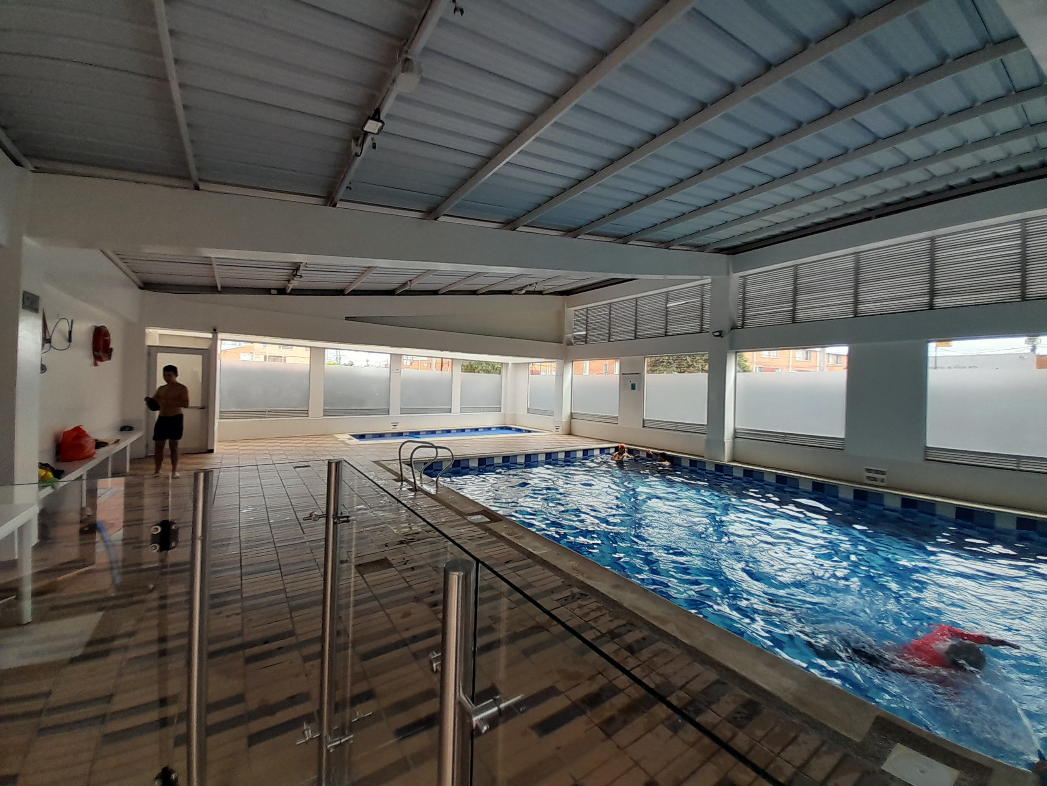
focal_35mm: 13
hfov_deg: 106.2
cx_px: 524
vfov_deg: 89.9
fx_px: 393
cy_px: 393
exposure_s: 1/158
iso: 40
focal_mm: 1.13
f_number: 2.2
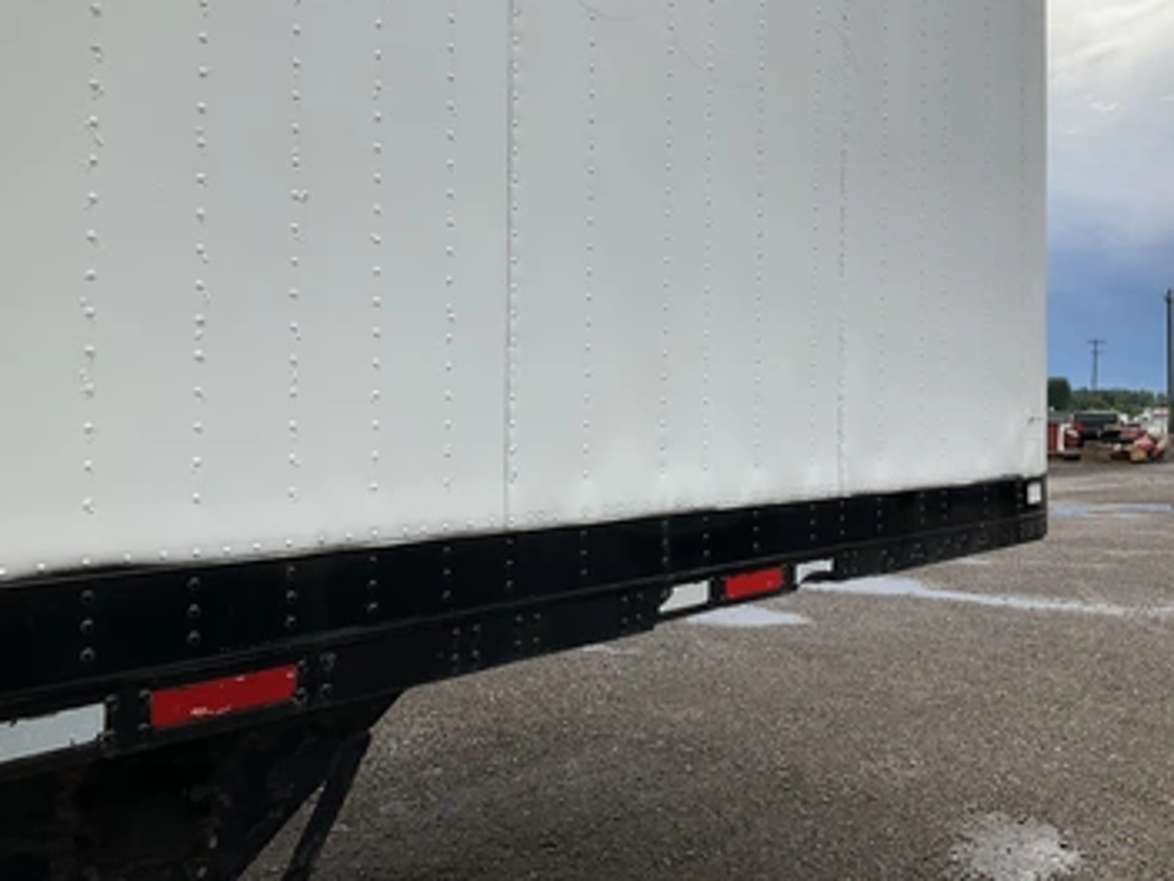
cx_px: 647
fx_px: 1119
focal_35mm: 33
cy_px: 384
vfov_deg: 42.9
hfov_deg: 55.2
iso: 25
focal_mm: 3
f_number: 1.8
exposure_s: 1/1098
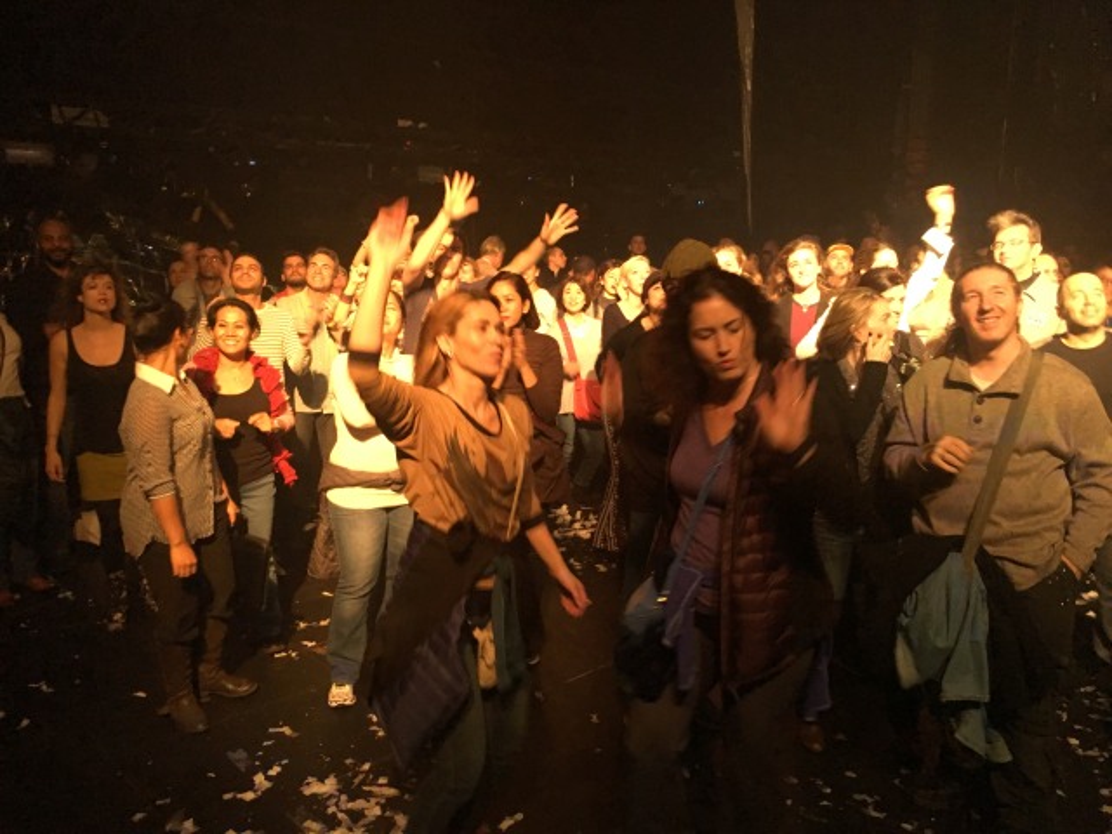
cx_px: 556
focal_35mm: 29
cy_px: 417
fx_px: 932
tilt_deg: -9.9
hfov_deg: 61.7
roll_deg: +1.5
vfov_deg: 48.2
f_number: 2.2
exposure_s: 1/15
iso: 200
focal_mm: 4.15
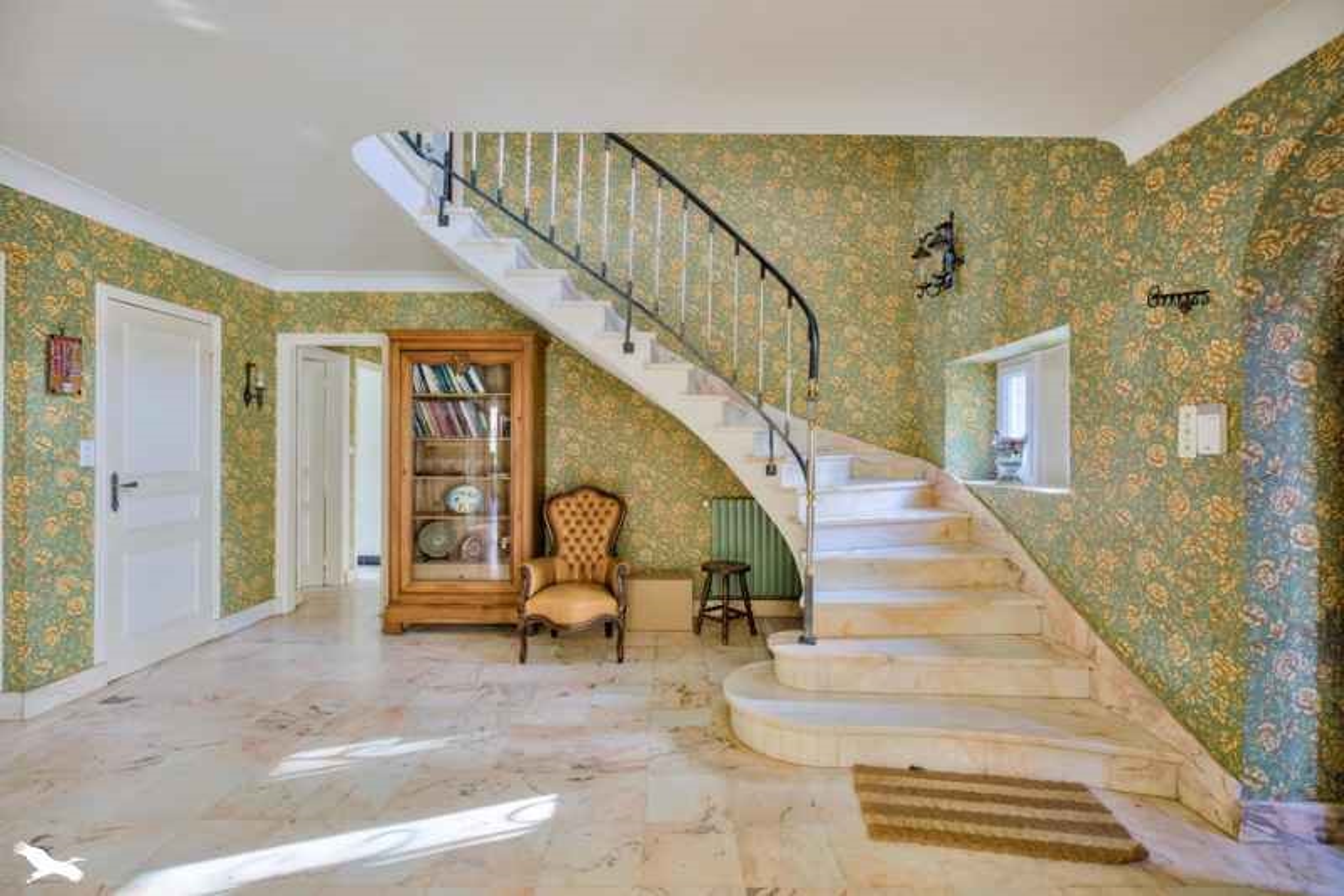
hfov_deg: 96.7
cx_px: 672
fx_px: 597
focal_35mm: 16
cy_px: 448
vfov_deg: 73.7
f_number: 8
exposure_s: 1/40
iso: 800
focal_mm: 16
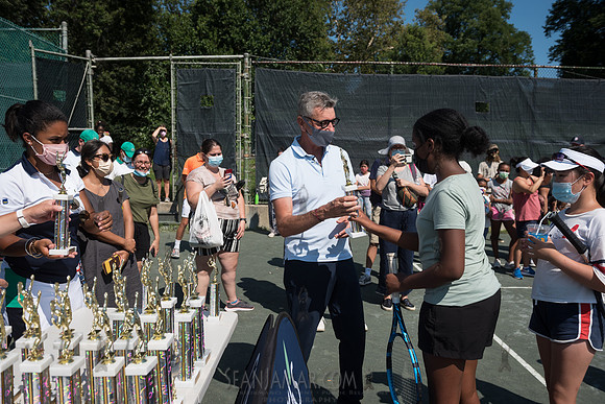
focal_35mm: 32
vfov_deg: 41.1
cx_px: 302
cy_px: 202
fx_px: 538
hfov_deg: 58.7
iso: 125
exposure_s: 1/1000
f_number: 5.6
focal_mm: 32
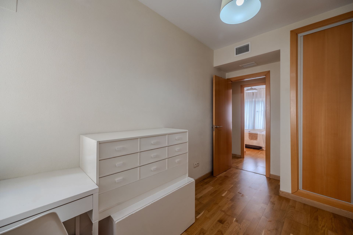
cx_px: 176
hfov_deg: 104.3
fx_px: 137
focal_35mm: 14
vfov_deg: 81.2
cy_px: 118
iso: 1250
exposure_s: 1/640
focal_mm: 14
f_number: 5.6
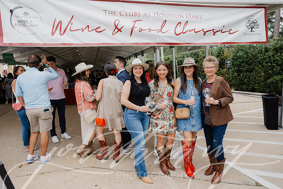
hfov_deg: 73.7
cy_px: 94
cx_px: 142
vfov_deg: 53.2
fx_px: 189
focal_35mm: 24
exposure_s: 1/250
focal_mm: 24
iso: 720
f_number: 5.6
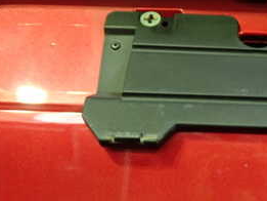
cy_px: 105
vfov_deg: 21.3
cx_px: 251
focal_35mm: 69
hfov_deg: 27.0
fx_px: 532
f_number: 2.3
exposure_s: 1/30
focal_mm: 5.4
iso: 640
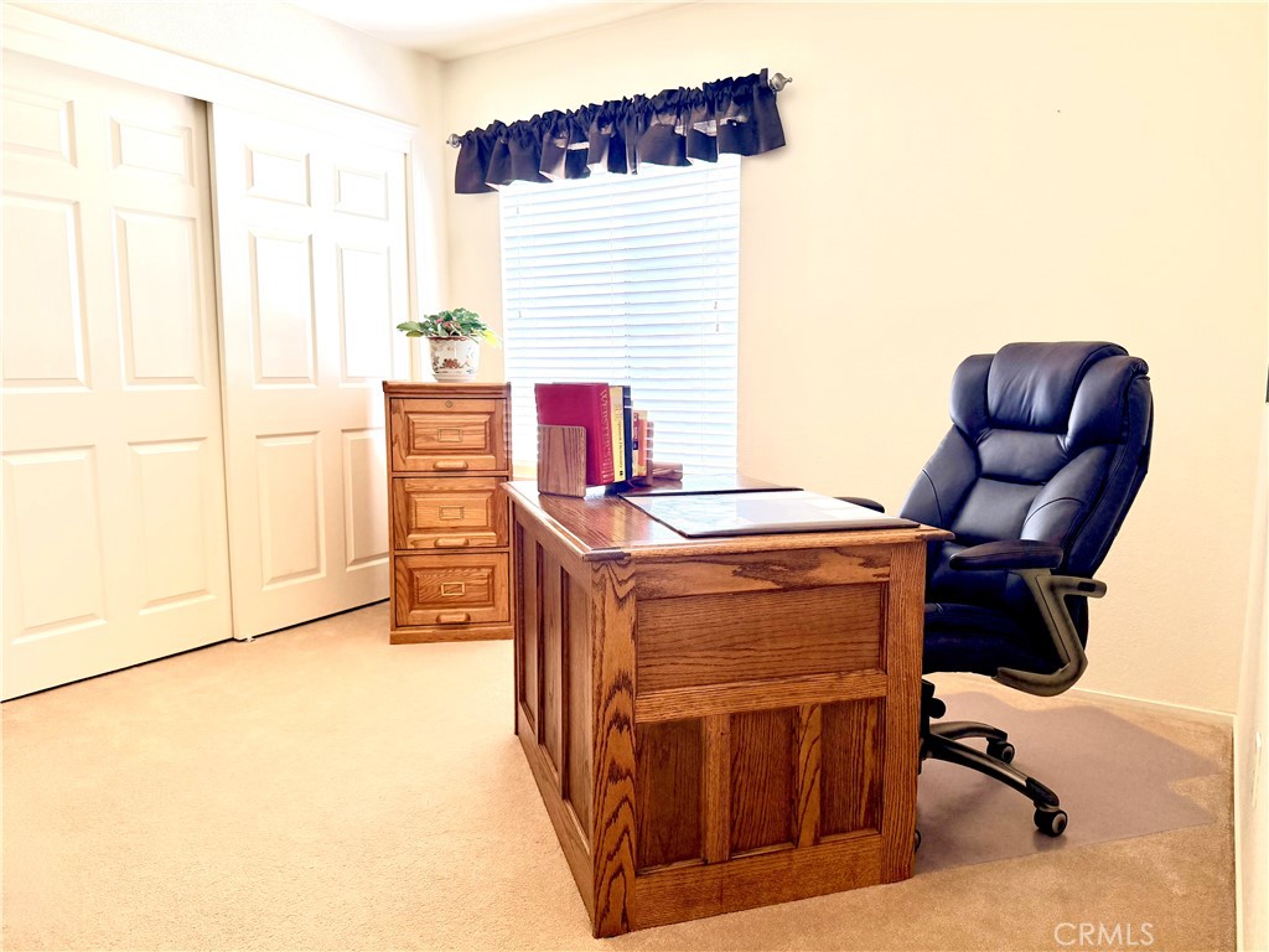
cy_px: 476
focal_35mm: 24
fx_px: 880
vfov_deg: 56.8
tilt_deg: -7.1
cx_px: 634
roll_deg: +0.2
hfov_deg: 71.6
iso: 200
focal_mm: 6.76
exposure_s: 1/122
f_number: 1.78
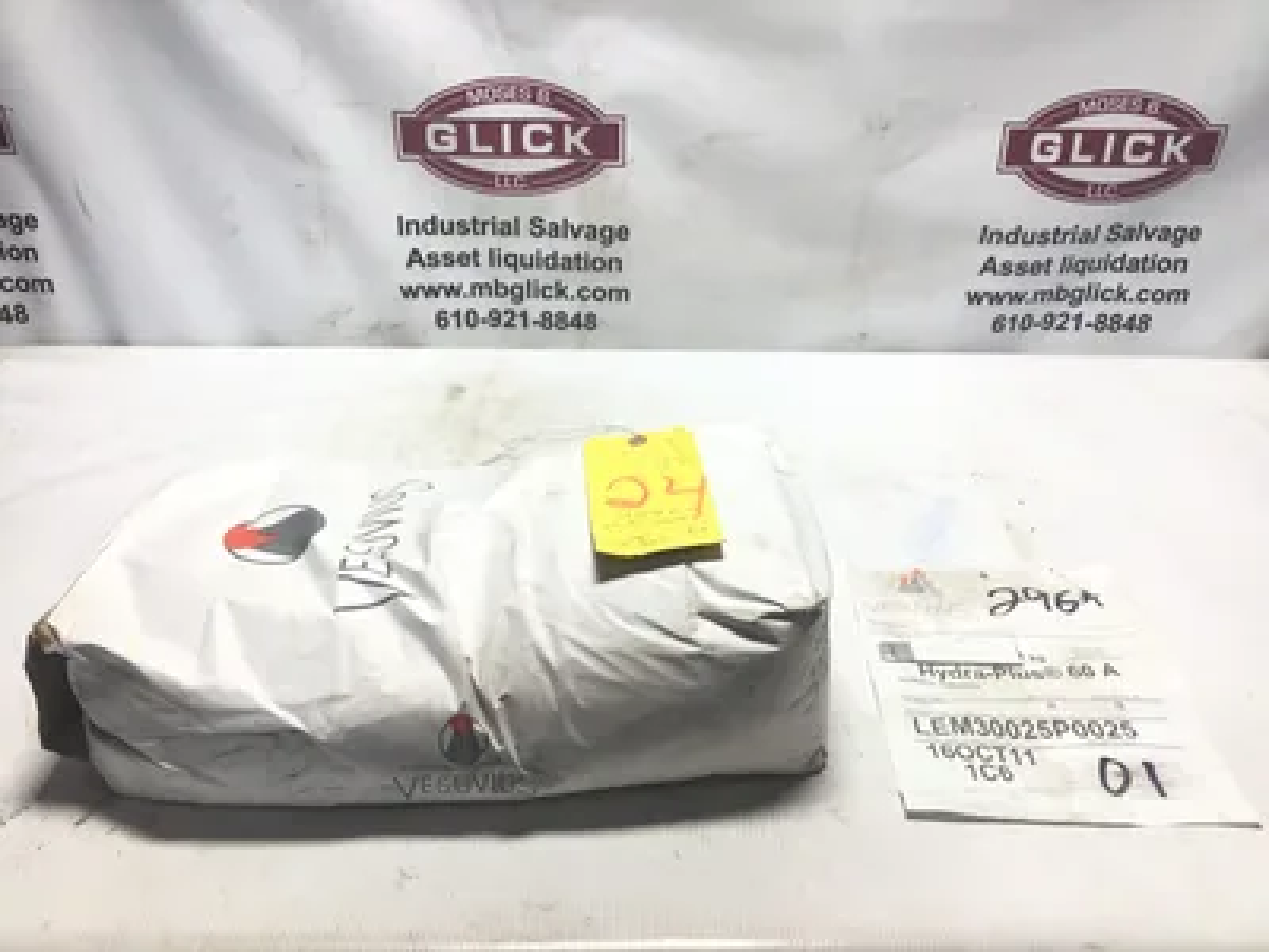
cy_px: 476
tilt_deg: -29.3
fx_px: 1136
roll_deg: -2.9
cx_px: 634
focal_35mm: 31
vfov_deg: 45.4
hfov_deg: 58.4
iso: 25
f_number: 2.4
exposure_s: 1/152
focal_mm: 3.3
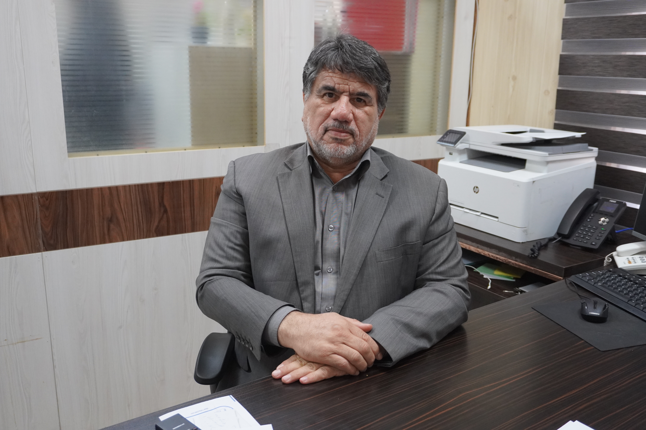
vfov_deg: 40.0
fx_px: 592
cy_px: 215
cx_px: 323
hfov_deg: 57.2
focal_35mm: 33
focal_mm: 22
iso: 1600
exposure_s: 1/160
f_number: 4
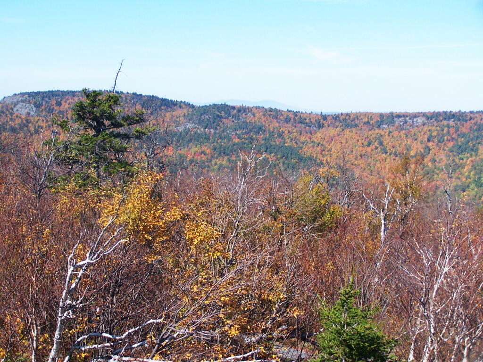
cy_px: 181
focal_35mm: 67
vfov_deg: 21.9
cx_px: 242
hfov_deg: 29.0
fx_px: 935
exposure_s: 1/800
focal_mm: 11.1
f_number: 3.2
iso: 80
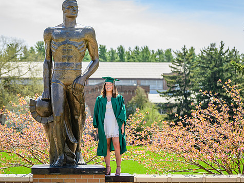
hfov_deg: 17.4
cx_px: 113
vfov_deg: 13.1
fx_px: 796
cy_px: 91
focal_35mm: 113
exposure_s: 1/2500
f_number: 4
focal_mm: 95
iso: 400
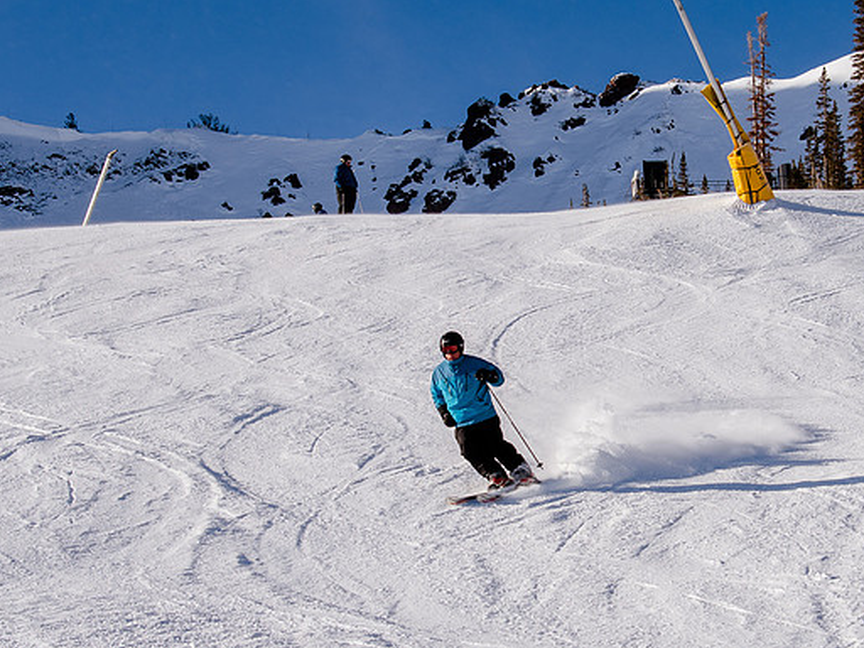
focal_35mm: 114
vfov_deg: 13.0
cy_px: 364
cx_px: 578
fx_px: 2845
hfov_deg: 17.2
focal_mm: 48
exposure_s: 1/500
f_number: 8
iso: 160
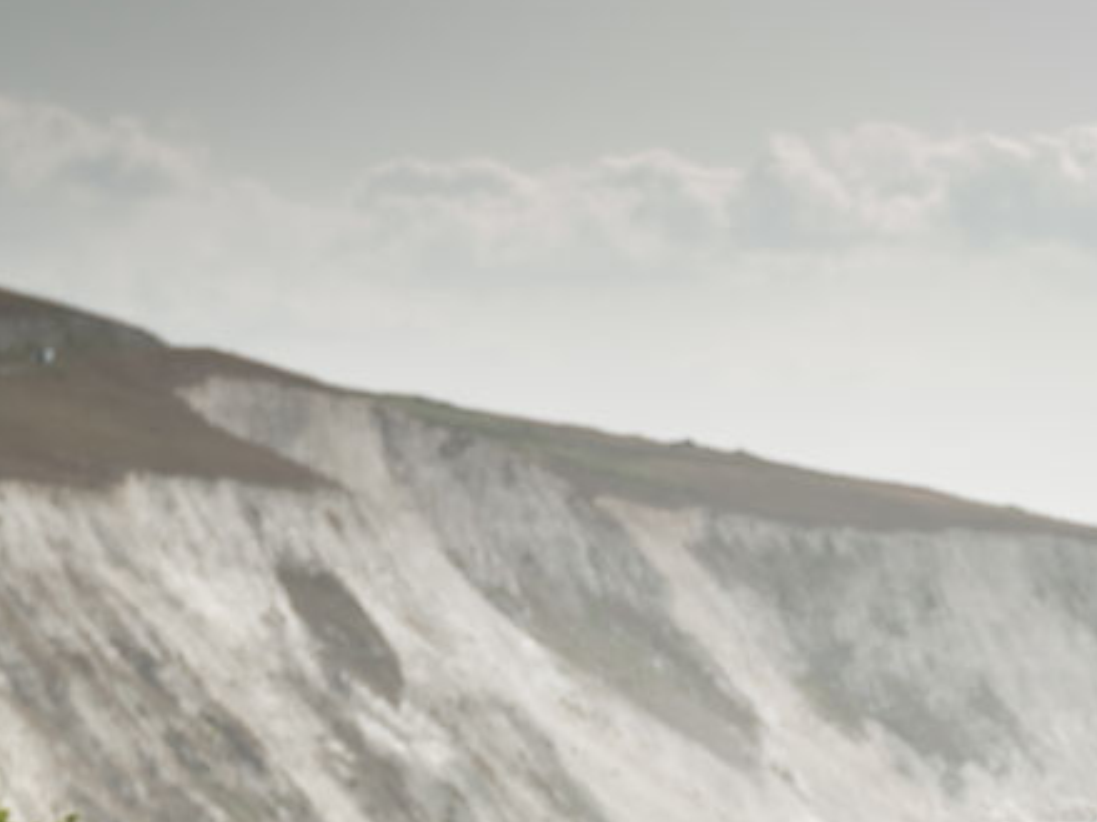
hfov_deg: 8.3
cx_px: 1769
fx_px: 7350
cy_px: 1487
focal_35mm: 232
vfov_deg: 6.3
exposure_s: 1/60
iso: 400
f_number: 5
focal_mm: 67.6
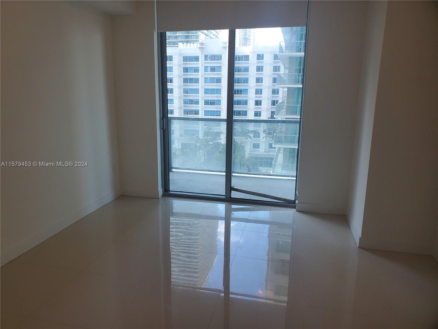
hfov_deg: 67.3
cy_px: 164
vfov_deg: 53.1
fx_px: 329
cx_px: 219
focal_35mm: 26
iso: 80
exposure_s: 1/120
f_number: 2.4
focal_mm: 4.3
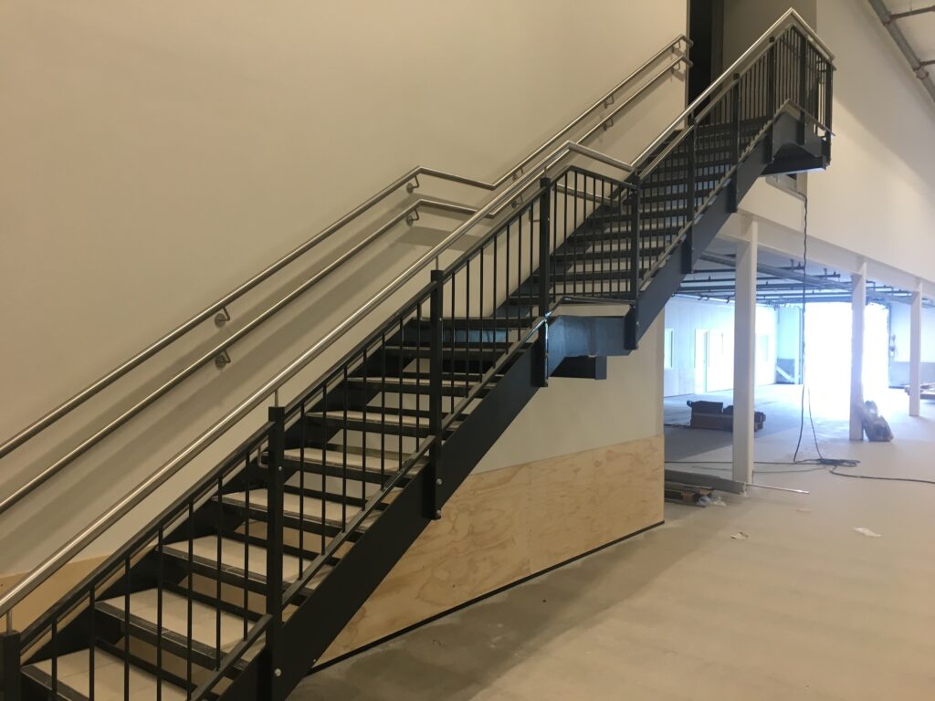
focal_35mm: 29
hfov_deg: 61.7
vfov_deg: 48.2
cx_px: 468
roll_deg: -1.4
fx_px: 783
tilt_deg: +0.1
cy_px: 350
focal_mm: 4.15
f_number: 2.2
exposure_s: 1/33
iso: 64
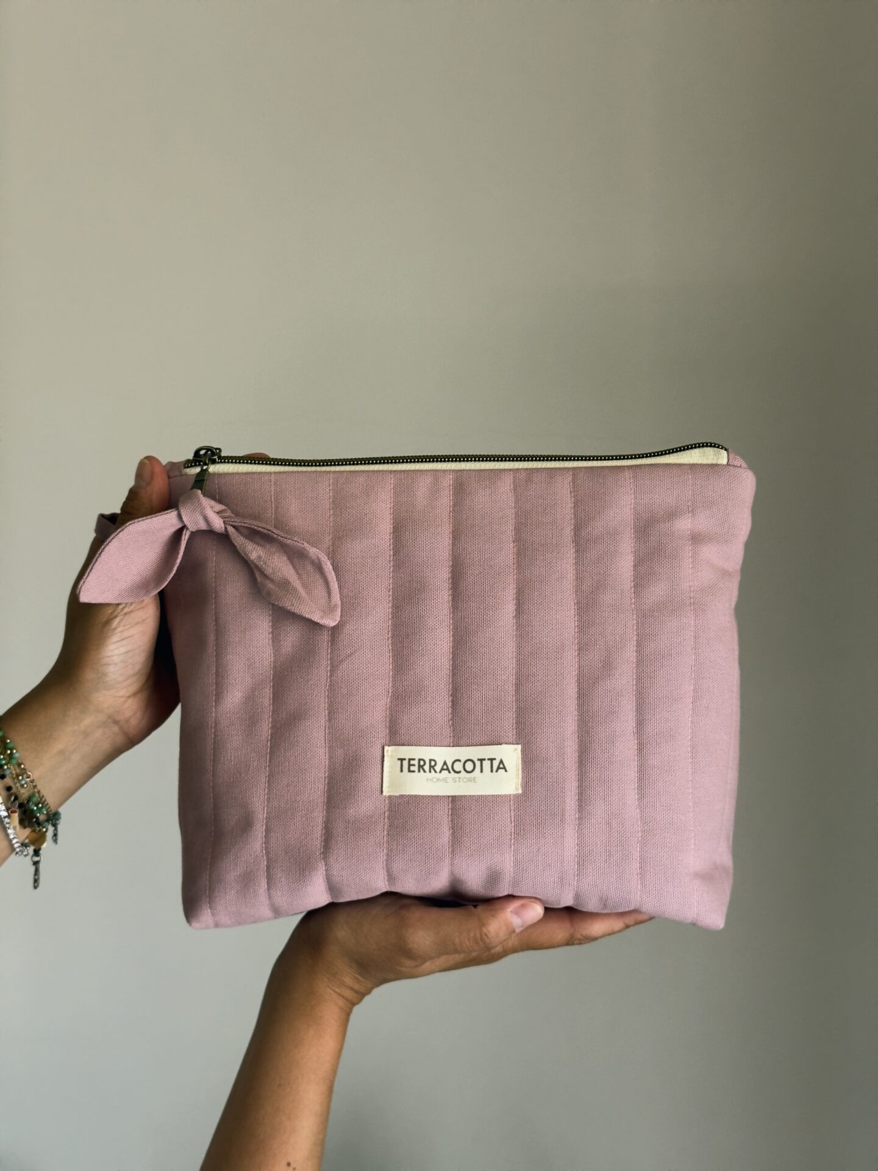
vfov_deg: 39.7
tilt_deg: -1.1
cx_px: 439
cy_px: 586
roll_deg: -1.2
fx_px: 1623
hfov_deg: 30.3
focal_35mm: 48
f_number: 1.78
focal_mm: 6.76
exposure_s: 1/60
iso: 200
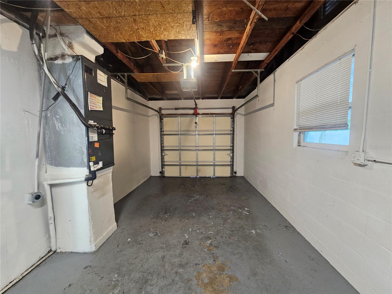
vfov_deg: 89.9
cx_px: 196
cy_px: 147
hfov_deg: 106.2
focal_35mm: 13
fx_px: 147
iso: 320
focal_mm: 2.2
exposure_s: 1/30
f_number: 2.2
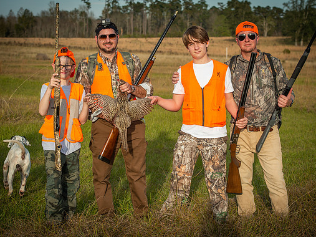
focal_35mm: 77
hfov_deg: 25.3
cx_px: 160
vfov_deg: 19.1
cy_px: 117
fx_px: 703
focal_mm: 70
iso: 100
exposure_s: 1/400
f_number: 5.6
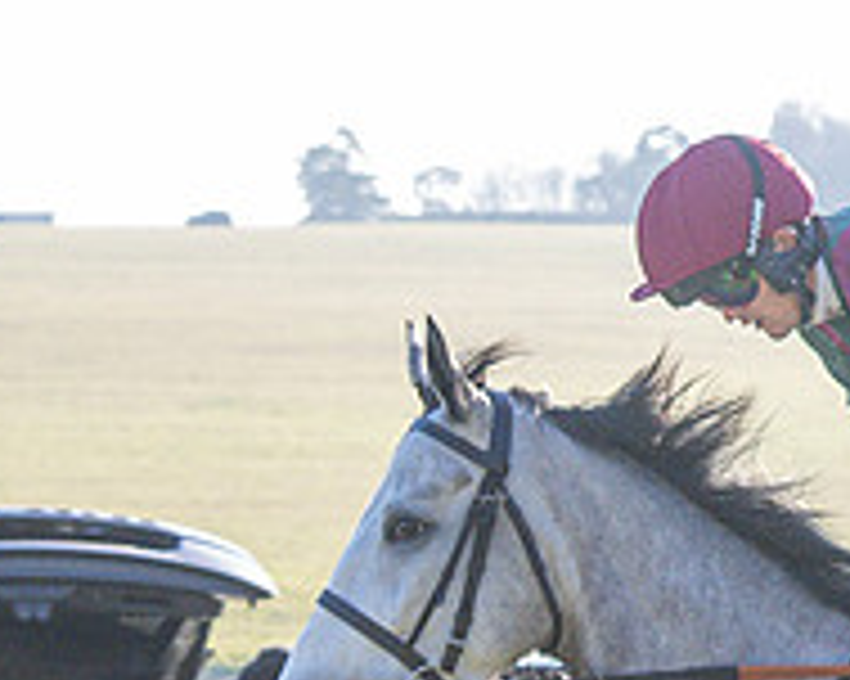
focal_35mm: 294
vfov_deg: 5.2
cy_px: 1271
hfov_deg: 6.3
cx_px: 2103
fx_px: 7392
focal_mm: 39
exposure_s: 1/1000
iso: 640
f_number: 4
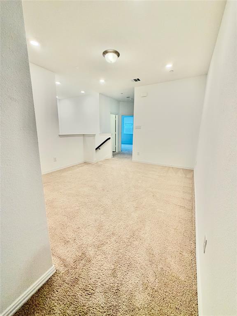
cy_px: 158
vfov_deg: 102.1
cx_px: 118
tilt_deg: -12.0
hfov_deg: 85.7
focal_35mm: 14
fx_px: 128
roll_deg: -0.7
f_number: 2.2
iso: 200
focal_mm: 2.22
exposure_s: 1/120
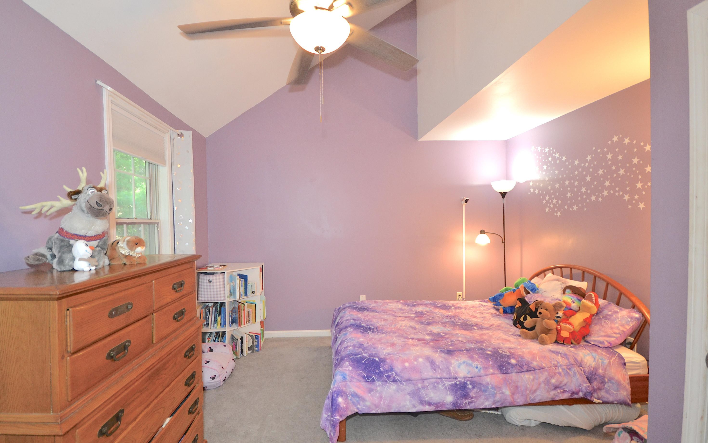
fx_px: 309
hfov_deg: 97.8
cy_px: 224
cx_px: 339
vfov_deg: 71.3
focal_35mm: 16
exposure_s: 1/60
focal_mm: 10
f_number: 4
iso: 800
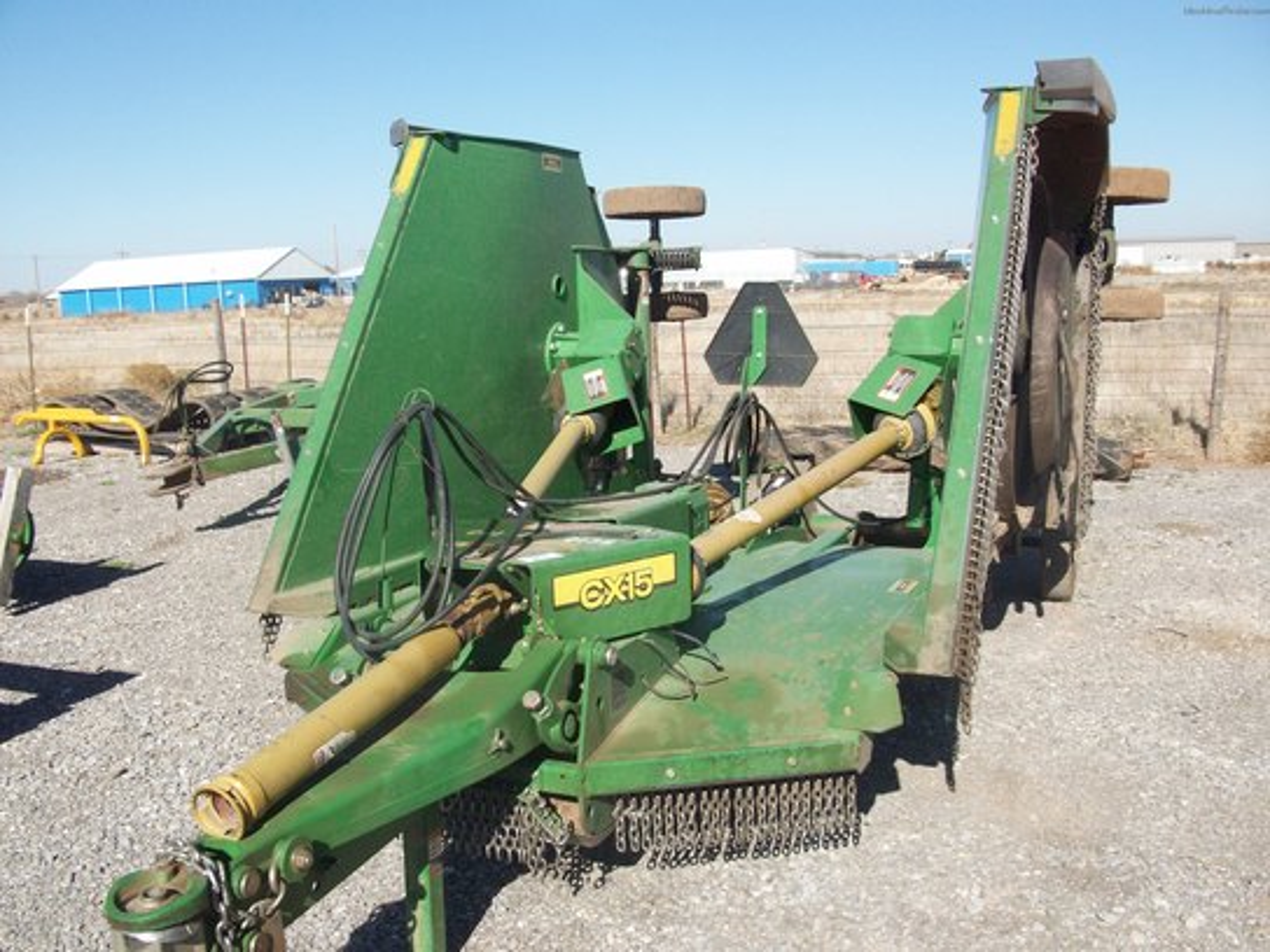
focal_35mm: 34
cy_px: 476
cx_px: 635
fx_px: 1247
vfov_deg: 41.8
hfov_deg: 54.0
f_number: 5.5
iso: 64
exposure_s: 1/334
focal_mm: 5.7
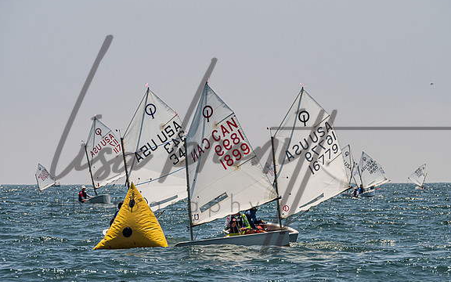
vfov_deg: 4.5
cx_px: 234
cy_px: 127
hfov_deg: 7.1
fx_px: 3614
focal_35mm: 294
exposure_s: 1/1600
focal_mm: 210
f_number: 8
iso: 250
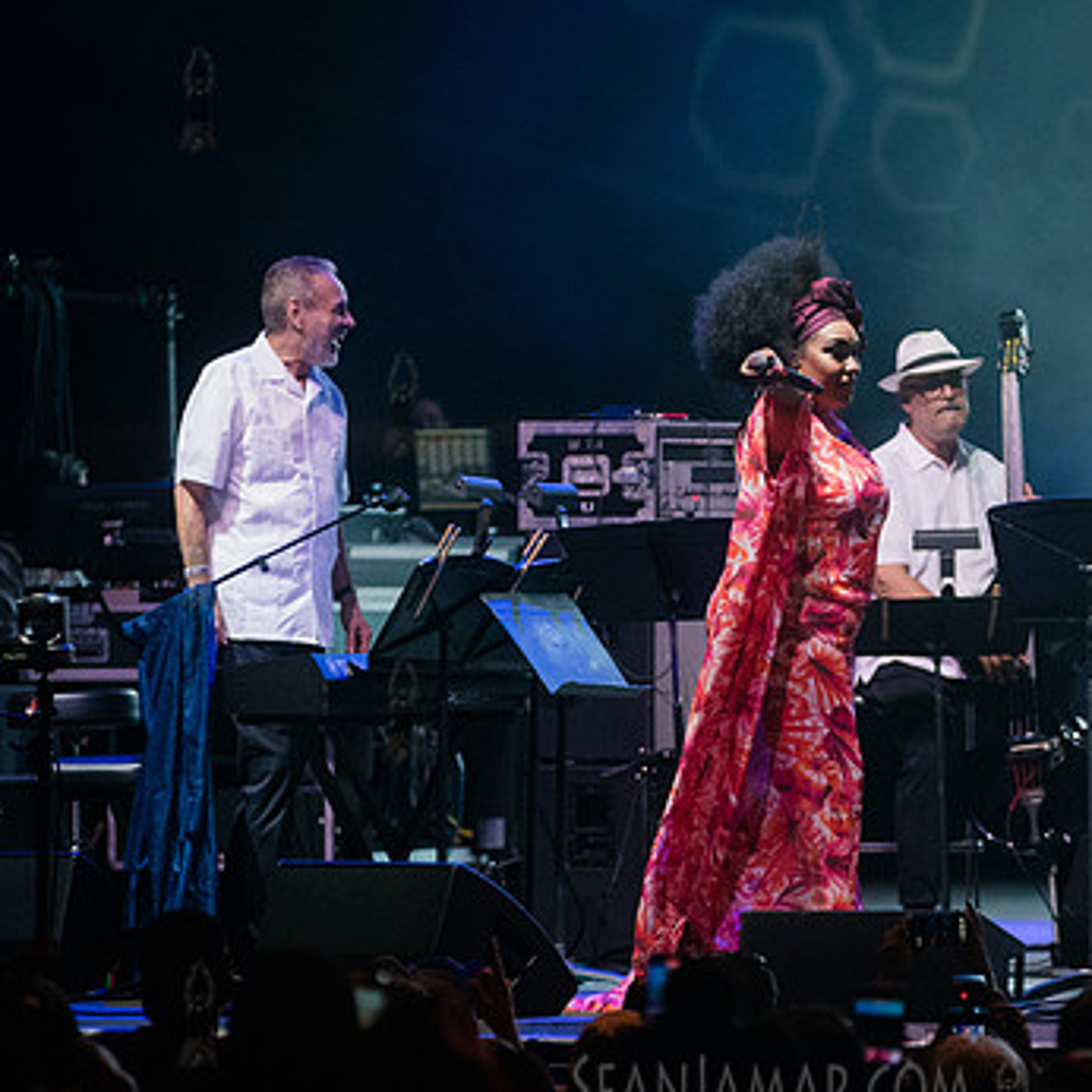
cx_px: 778
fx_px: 10778
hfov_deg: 5.8
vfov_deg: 5.8
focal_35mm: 302
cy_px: 553
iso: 5000
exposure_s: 1/1000
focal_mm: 200
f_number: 4
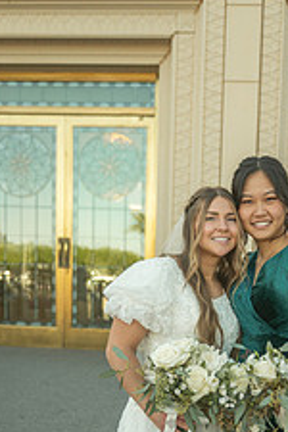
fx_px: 648
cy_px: 365
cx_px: 216
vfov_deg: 35.3
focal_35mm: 54
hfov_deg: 24.8
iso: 640
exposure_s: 1/1600
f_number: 2.8
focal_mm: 27
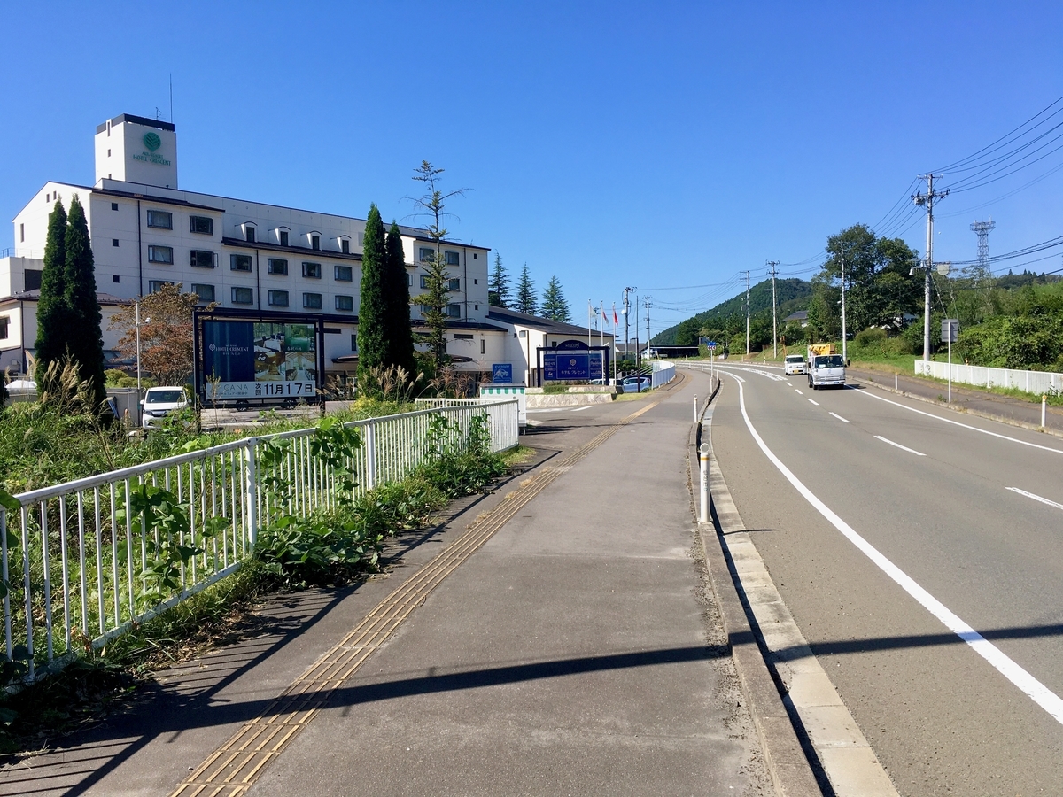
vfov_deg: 48.2
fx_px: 891
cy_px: 398
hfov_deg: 61.7
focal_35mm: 29
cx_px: 532
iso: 25
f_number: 2.2
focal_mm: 4.15
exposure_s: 1/1261
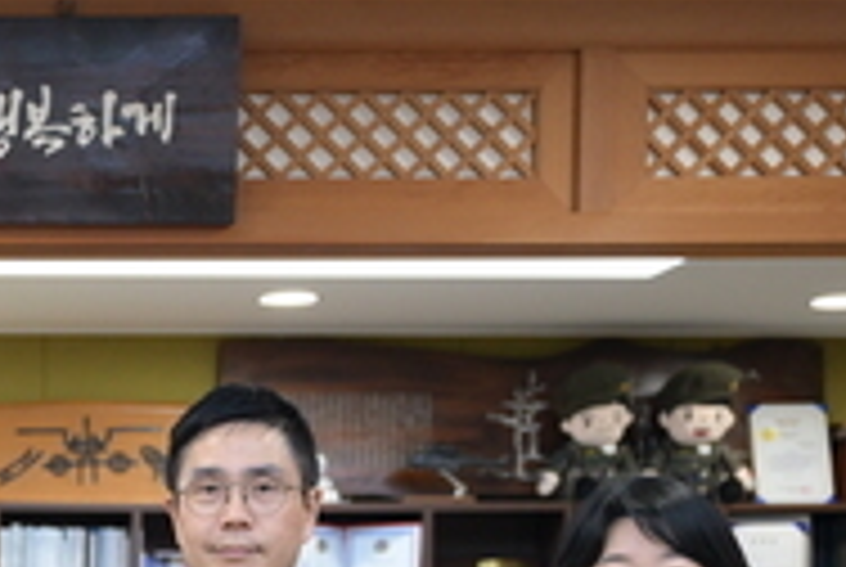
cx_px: -288
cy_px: 794
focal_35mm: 120
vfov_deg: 11.1
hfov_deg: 16.1
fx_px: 2824
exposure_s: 1/200
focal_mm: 36
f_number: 3.5
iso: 1250
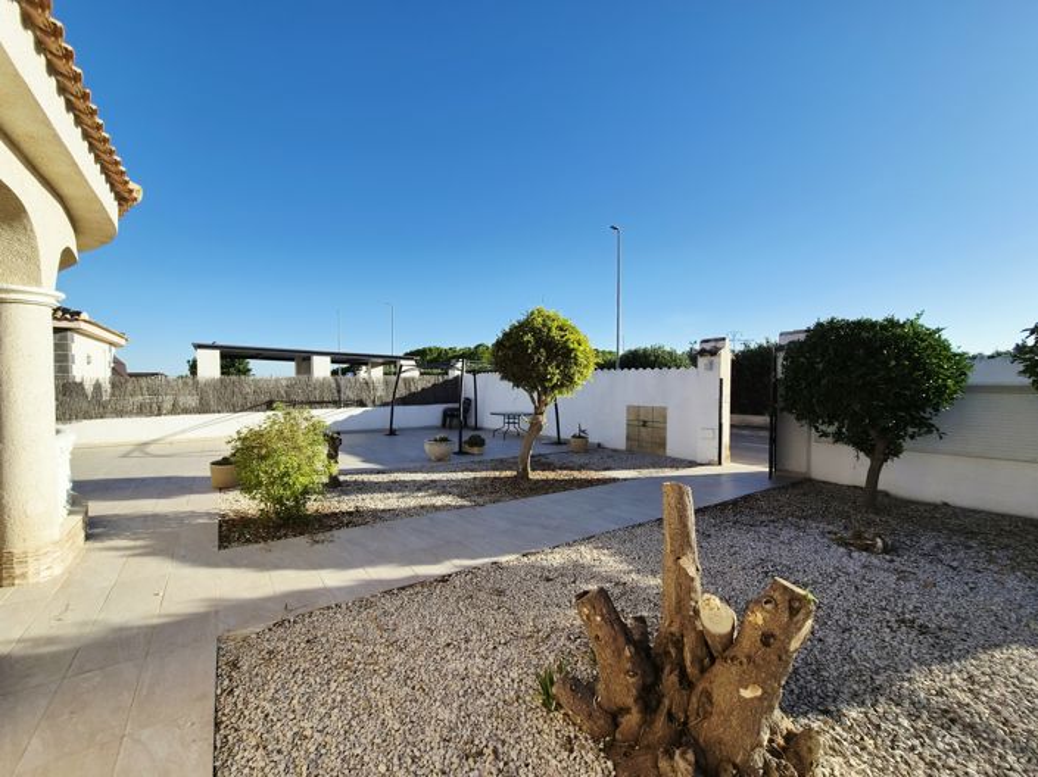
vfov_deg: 89.9
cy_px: 388
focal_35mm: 13
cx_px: 519
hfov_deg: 106.2
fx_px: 390
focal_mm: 2.2
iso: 100
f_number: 2.2
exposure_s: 1/3832
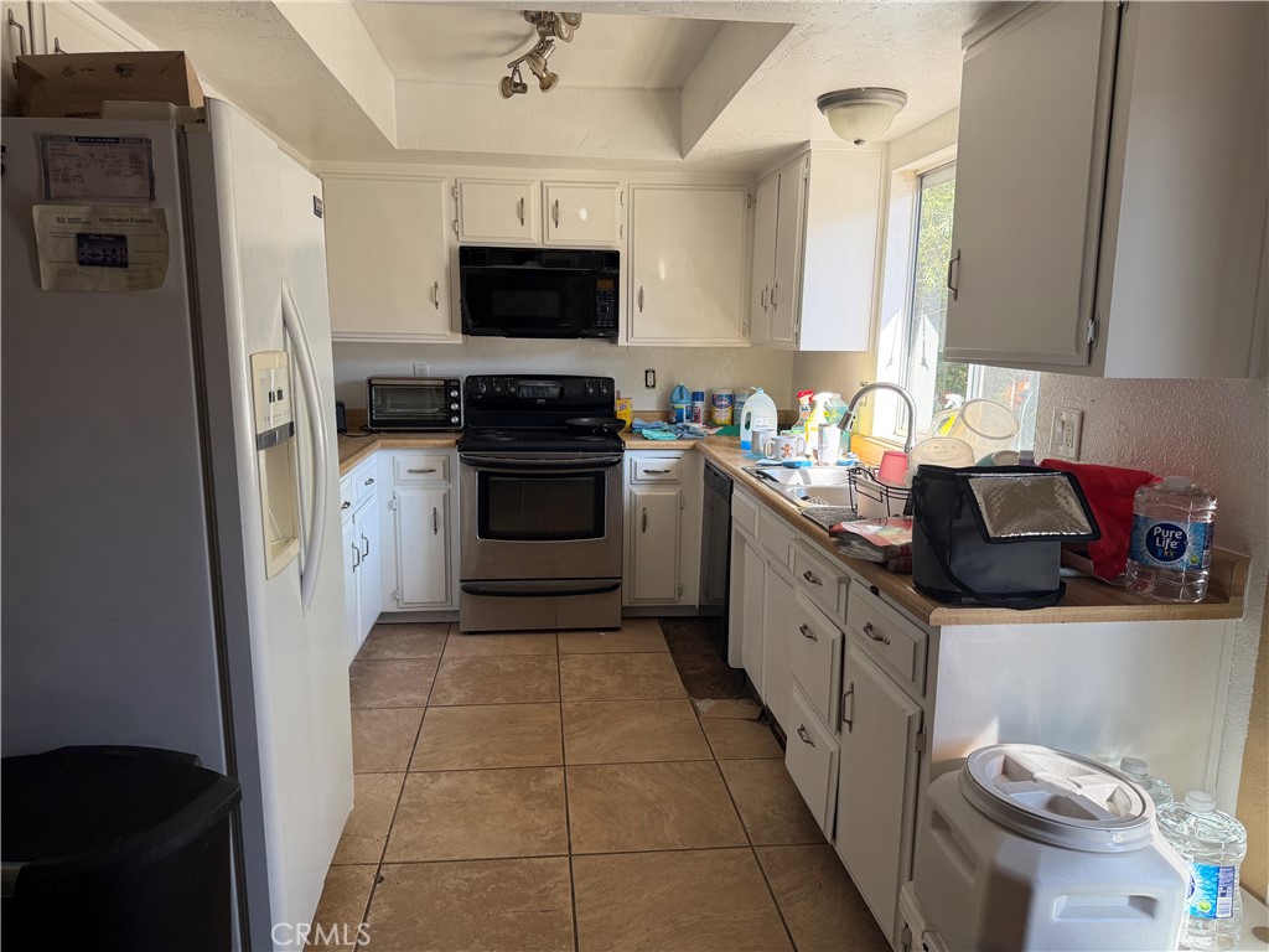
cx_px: 634
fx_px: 880
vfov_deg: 56.8
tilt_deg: -9.2
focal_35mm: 24
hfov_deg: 71.6
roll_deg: -0.8
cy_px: 476
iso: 100
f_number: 1.78
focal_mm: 6.76
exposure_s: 1/193
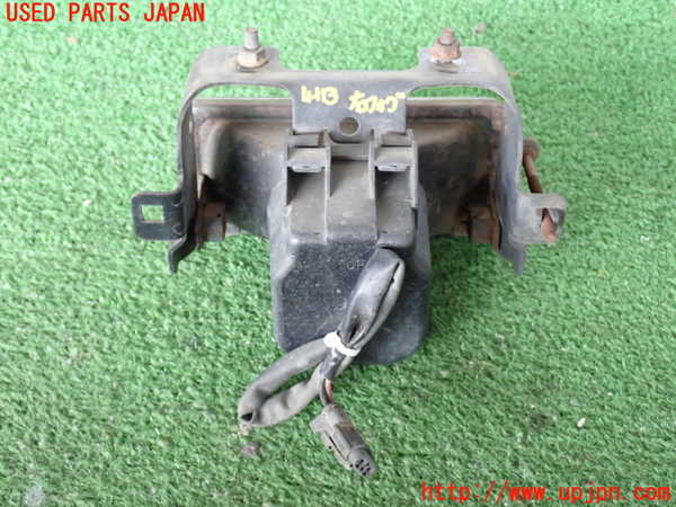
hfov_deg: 38.2
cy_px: 254
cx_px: 338
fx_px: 976
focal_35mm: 50
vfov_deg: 29.1
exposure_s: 1/30
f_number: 3.2
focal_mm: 9.01
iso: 800
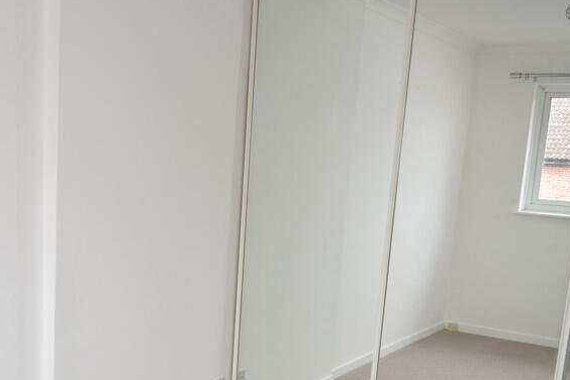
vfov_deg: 26.8
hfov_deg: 39.5
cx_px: 161
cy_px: 324
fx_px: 776
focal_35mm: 49
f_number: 3.5
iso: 100
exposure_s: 1/60
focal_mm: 18
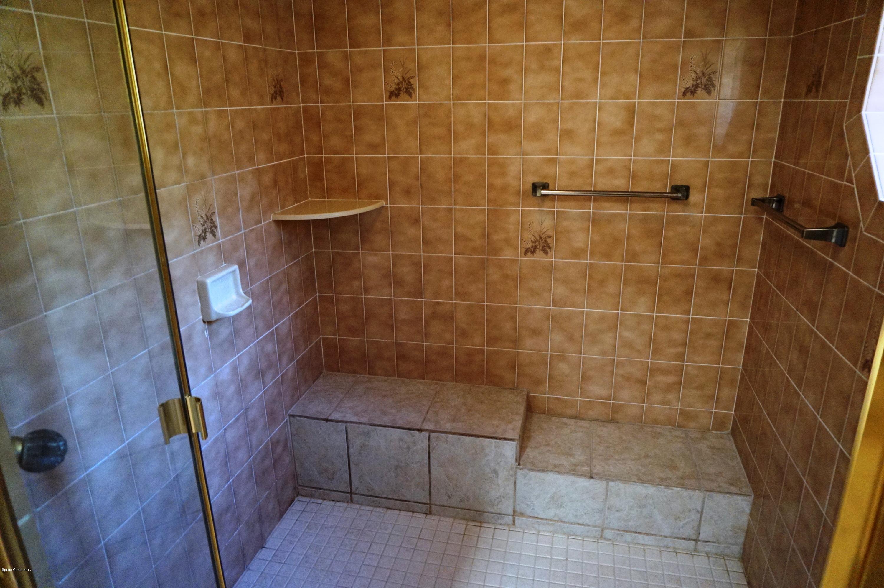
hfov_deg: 73.8
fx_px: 589
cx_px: 442
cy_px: 294
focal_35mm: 24
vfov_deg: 53.0
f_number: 3.5
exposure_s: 1/160
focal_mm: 16
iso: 3200
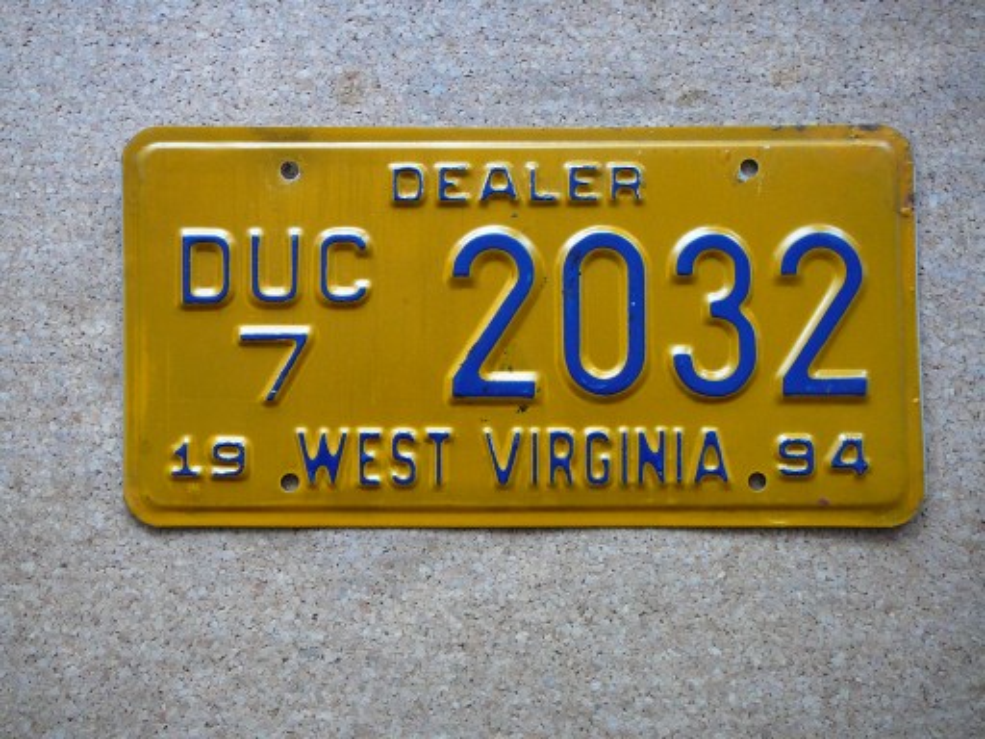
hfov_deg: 52.6
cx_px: 492
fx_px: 996
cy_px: 370
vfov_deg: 40.7
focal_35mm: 35
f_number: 2.8
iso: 200
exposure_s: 1/25
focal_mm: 5.2
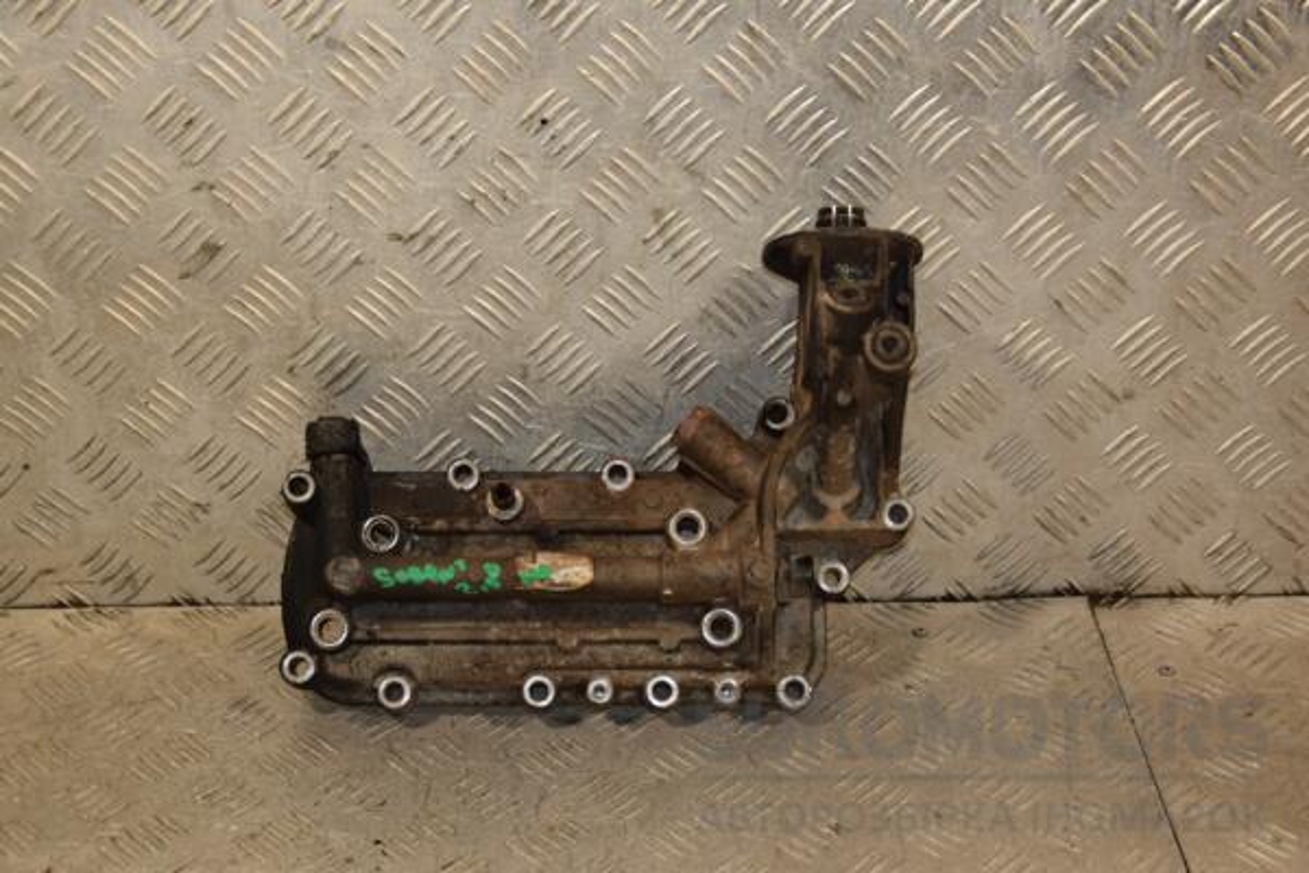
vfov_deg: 22.6
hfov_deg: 33.4
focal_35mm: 60
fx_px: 2181
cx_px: 654
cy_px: 436
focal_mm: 40
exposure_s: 1/200
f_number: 4.8
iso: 800
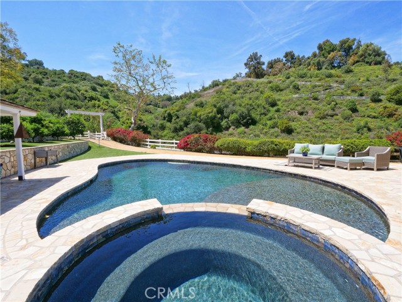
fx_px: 186
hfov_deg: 94.5
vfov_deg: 78.1
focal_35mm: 16
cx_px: 201
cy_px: 151
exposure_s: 1/100
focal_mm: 8
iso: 200
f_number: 14
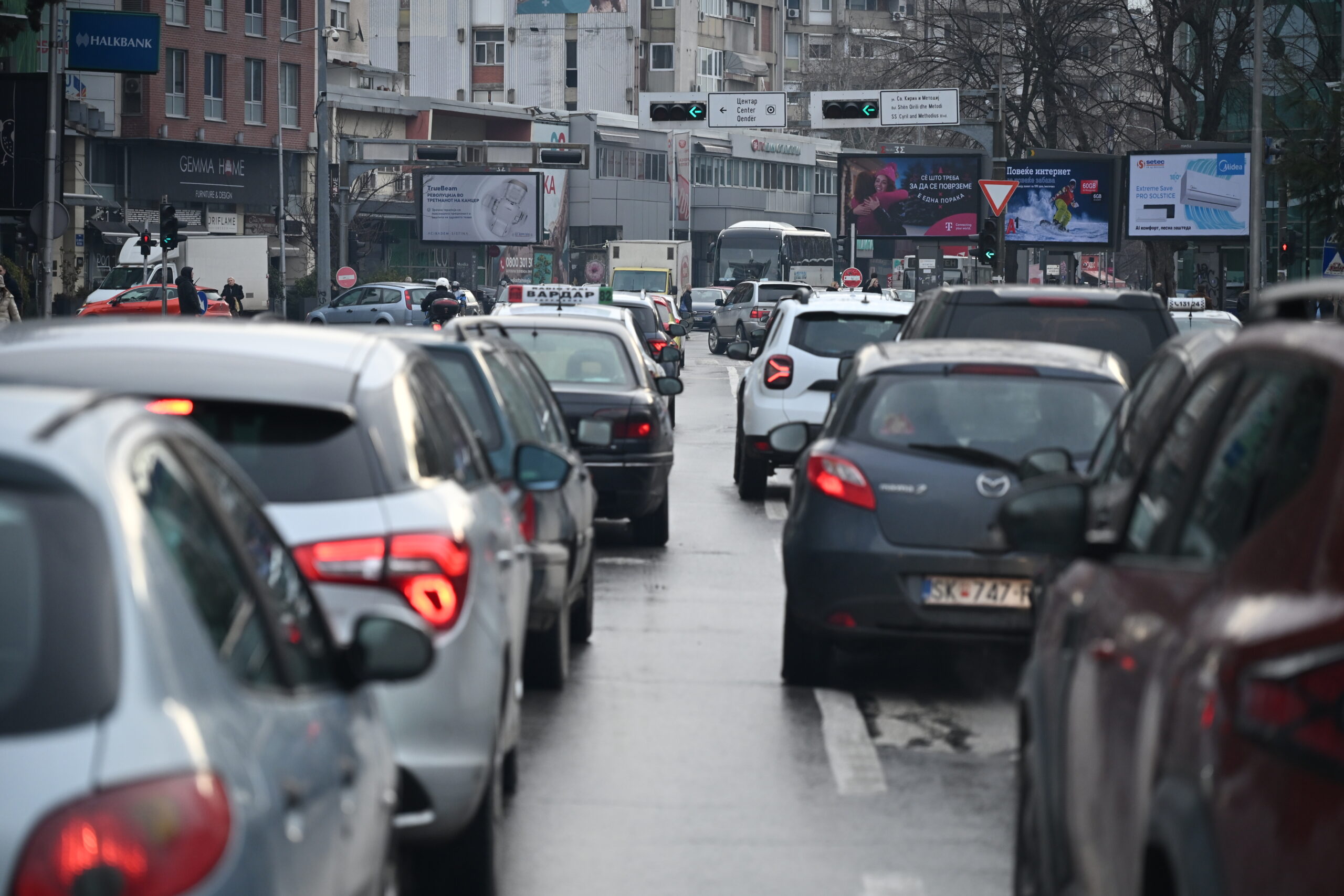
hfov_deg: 17.8
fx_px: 4293
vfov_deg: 11.9
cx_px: 672
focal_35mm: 115
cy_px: 448
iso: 1000
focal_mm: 115
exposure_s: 1/2000
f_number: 4
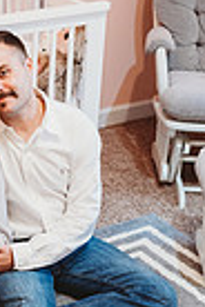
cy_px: 220
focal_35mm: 78
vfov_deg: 25.8
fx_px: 666
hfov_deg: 17.1
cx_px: 0
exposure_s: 1/160
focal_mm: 24
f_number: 1.8
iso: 1250
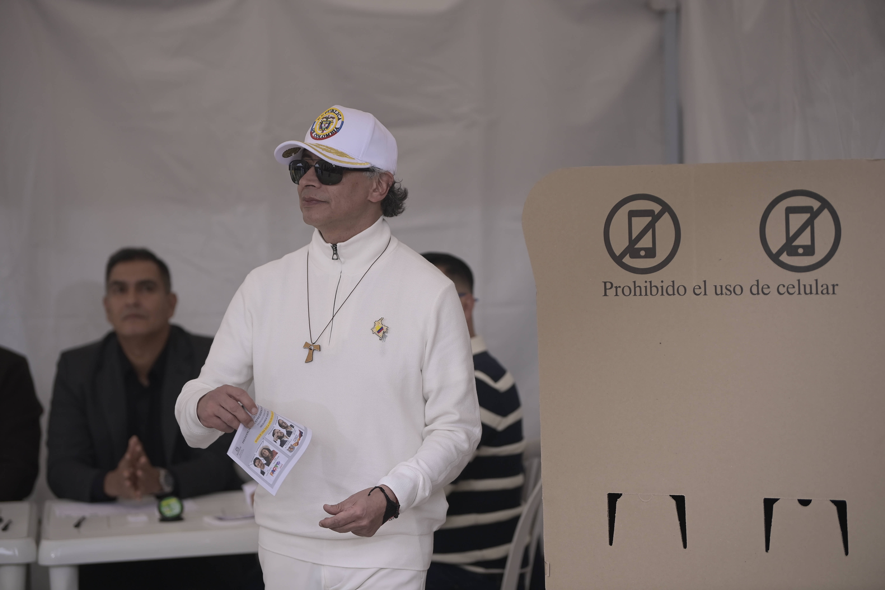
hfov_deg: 15.8
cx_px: 442
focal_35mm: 130
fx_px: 3196
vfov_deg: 10.5
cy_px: 295
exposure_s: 1/1000
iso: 500
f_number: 2.8
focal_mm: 130
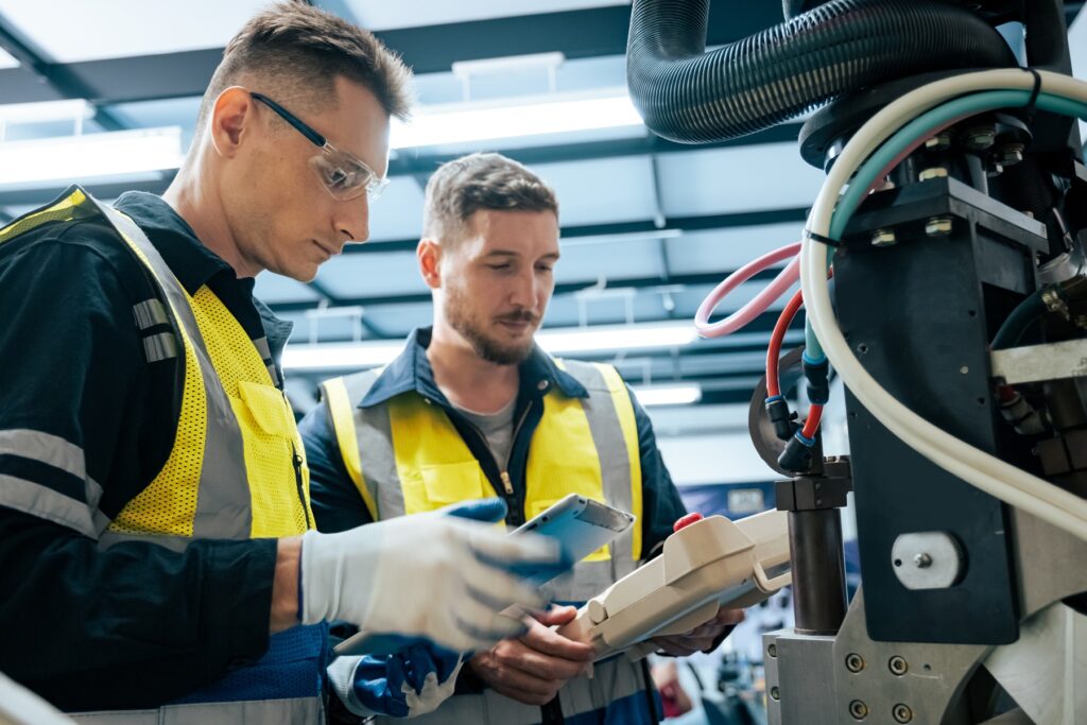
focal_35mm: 34
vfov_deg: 38.9
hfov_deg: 55.8
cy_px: 362
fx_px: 1027
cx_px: 544
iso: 1250
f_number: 2.8
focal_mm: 22.7
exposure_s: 1/55
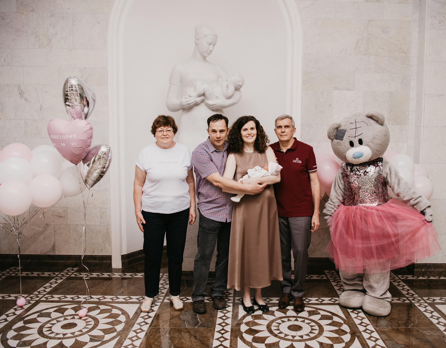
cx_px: 250
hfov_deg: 56.0
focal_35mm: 32
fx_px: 418
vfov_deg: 45.2
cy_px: 174
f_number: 4
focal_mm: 28
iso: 320
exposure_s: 1/160
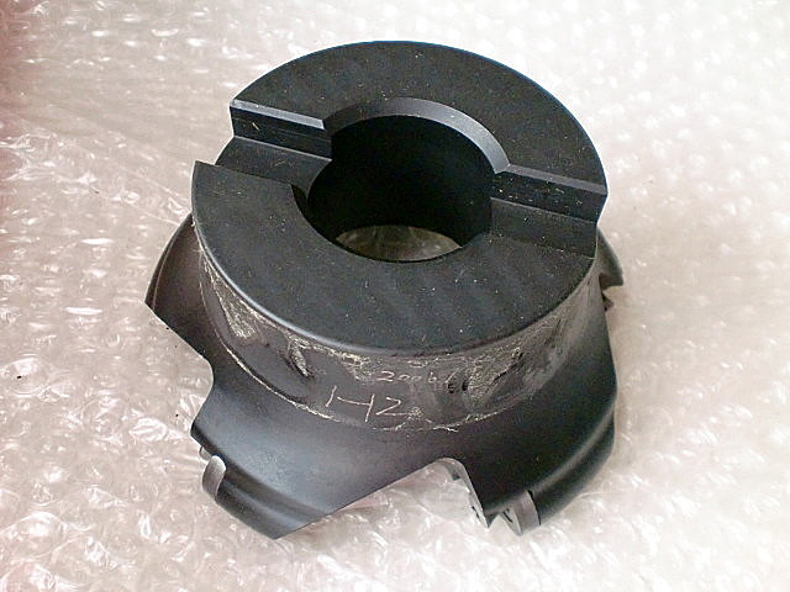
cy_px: 296
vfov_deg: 40.7
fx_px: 799
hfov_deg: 52.6
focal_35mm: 35
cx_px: 395
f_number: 3.1
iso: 800
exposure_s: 1/60
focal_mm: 6.3
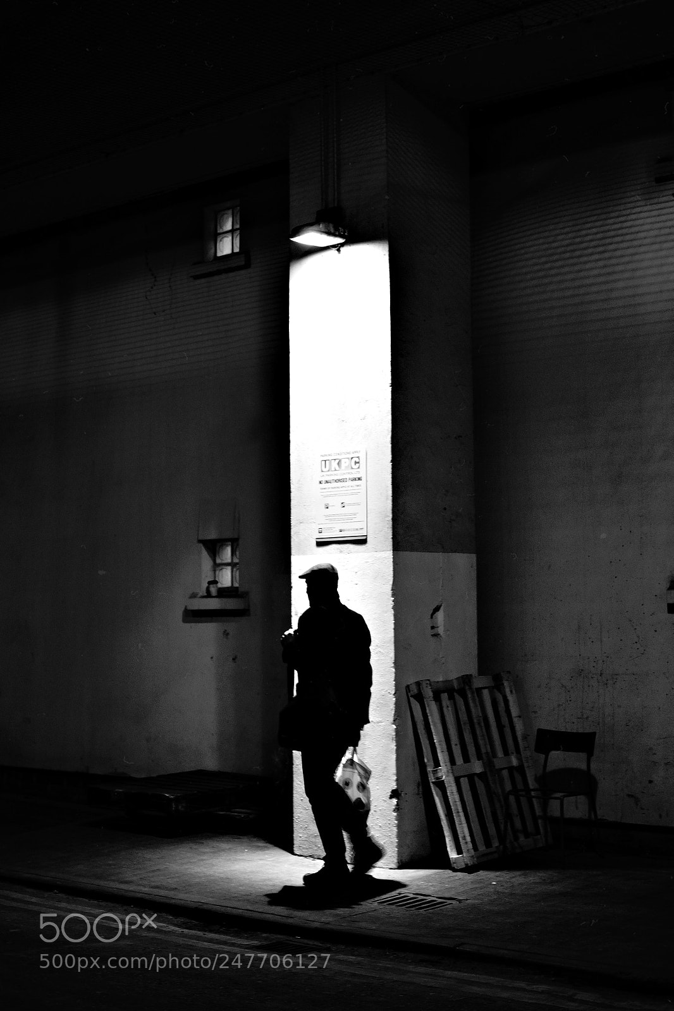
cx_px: 337
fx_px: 1475
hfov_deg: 25.7
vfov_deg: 37.9
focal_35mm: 52
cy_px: 506
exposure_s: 1/60
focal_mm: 35
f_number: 1.8
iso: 200
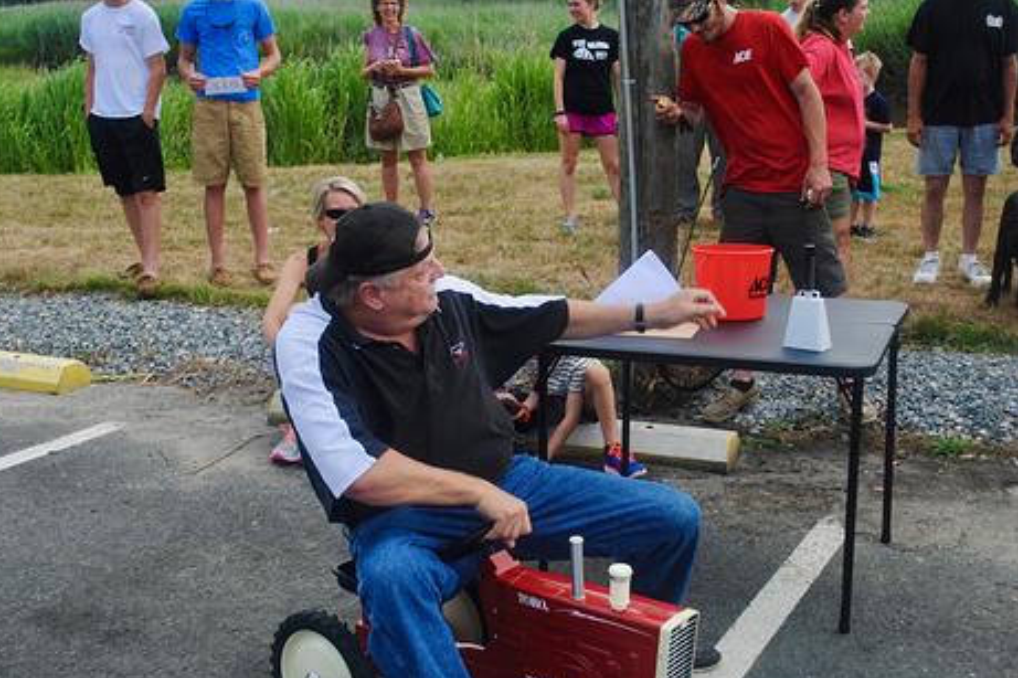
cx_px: 503
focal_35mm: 46
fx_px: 1300
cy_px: 346
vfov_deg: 29.2
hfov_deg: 42.8
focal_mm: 30
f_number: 7.1
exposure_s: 1/200
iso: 100
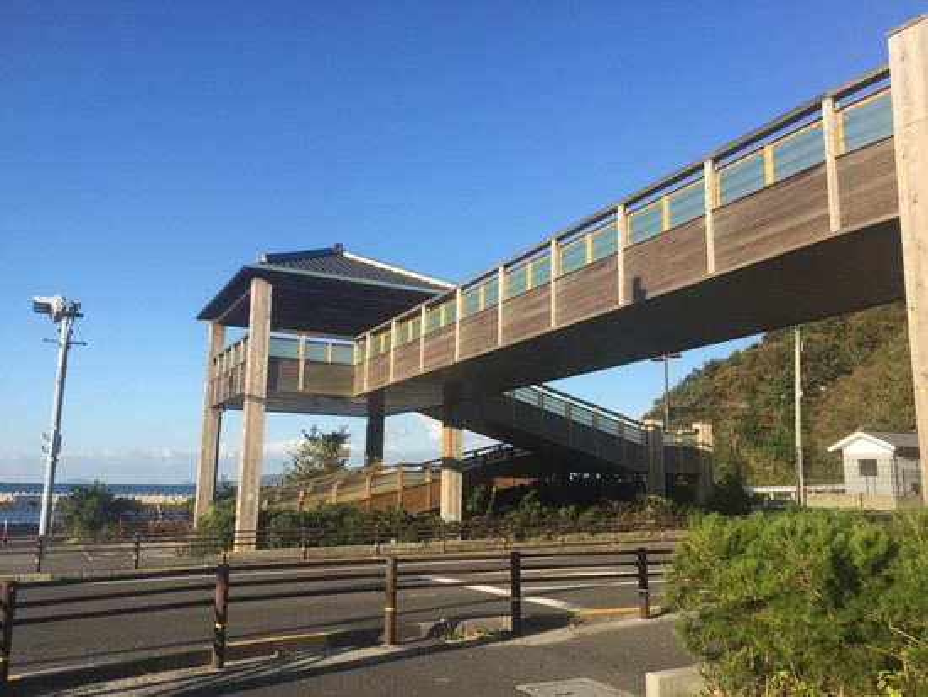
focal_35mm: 29
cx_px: 464
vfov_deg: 48.3
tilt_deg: +11.5
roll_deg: +0.2
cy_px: 348
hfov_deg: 61.6
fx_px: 778
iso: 32
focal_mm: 4.15
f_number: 2.2
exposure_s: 1/1163
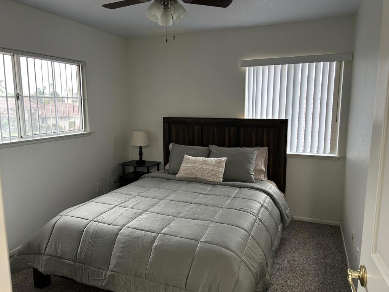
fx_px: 292
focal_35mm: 26
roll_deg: +0.0
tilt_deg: -7.6
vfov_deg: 53.1
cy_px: 146
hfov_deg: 67.3
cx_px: 194
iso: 200
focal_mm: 5.7
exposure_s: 1/60
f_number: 1.5
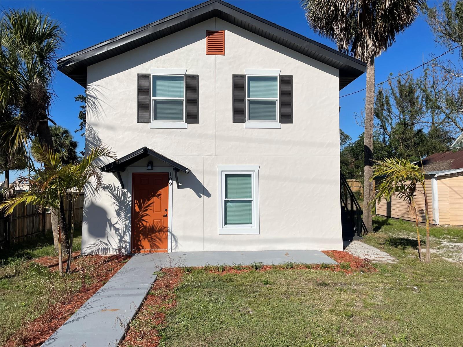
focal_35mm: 26
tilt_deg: +2.6
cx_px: 232
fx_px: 348
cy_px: 174
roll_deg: +0.2
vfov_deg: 53.1
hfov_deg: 67.3
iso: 32
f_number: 1.6
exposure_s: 1/10753
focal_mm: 4.2
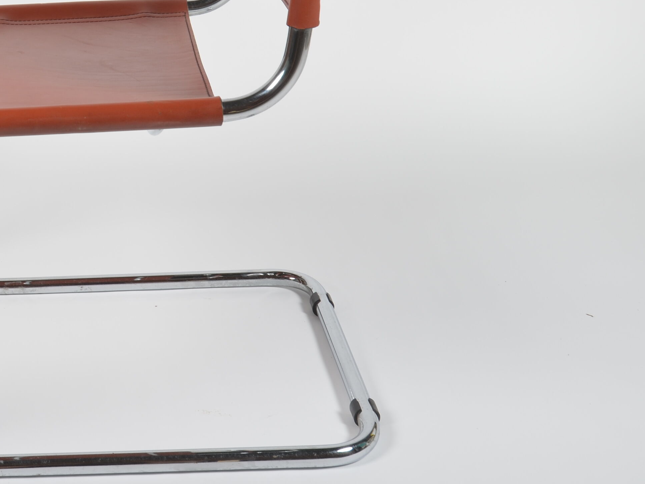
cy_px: 83
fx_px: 1230
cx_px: 80
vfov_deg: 21.9
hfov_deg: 28.4
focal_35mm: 66
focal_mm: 24
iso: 100
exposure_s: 1/125
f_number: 11
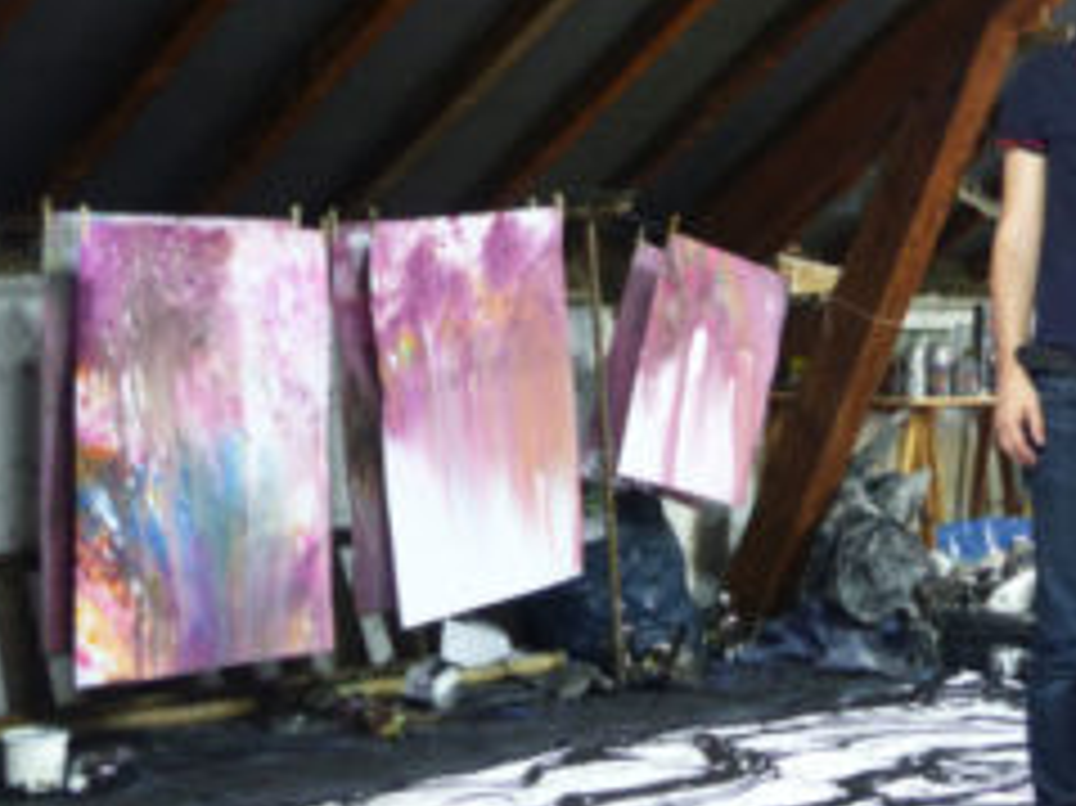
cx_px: 684
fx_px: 2175
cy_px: 313
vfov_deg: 21.0
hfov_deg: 27.7
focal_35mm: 70
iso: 200
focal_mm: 7.8
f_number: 2.8
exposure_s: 1/10
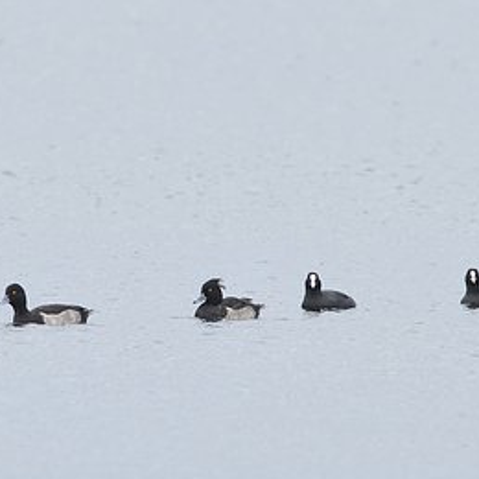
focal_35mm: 1755
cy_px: 306
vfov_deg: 1.0
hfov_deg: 1.0
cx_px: 400
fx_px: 27475
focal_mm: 700
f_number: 8
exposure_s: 1/200
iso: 400
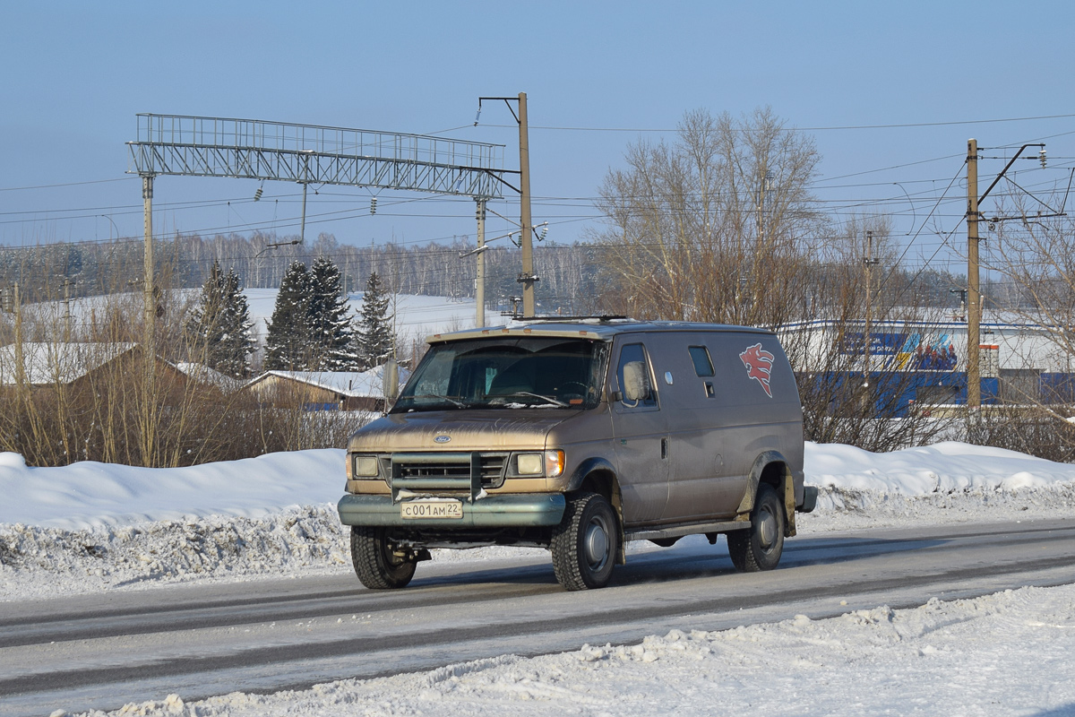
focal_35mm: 82
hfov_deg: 24.6
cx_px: 538
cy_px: 358
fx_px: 2463
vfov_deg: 16.6
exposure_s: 1/800
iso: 100
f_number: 6.3
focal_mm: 55
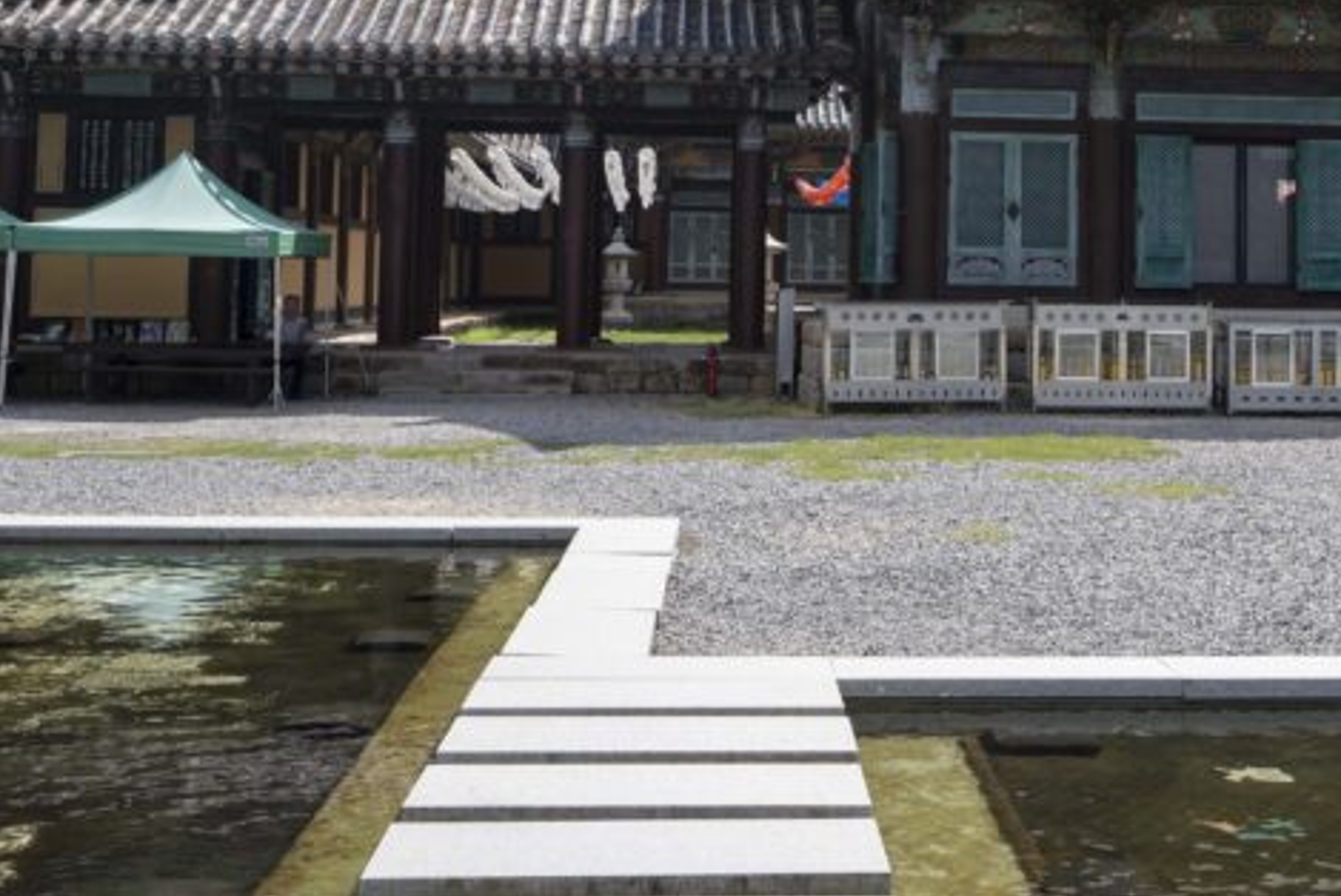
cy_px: 90
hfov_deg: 32.4
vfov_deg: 21.8
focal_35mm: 61
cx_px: 953
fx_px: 2274
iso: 100
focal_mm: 28
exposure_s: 1/160
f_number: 10
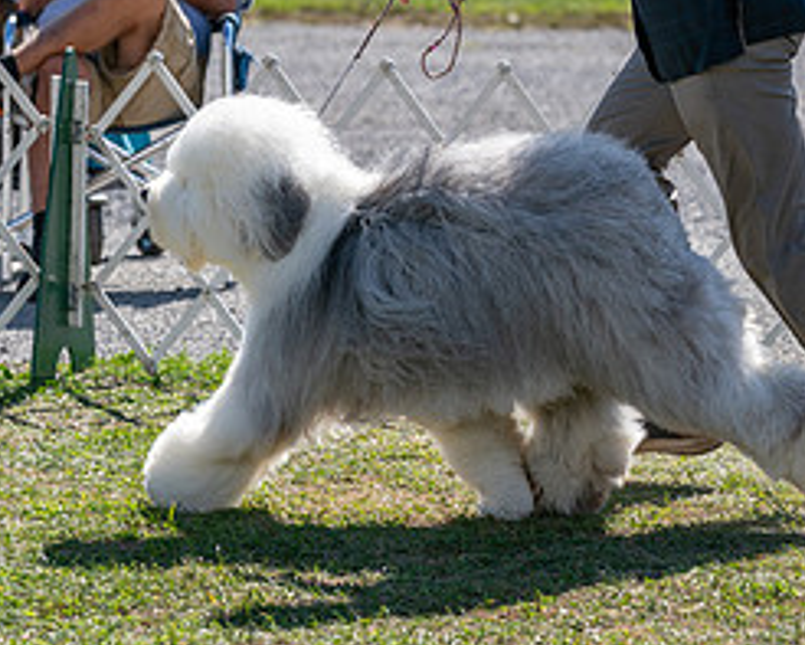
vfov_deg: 4.5
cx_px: 368
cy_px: -56
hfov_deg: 5.7
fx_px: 8104
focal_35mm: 340
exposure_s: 1/1250
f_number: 4.5
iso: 160
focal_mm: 132
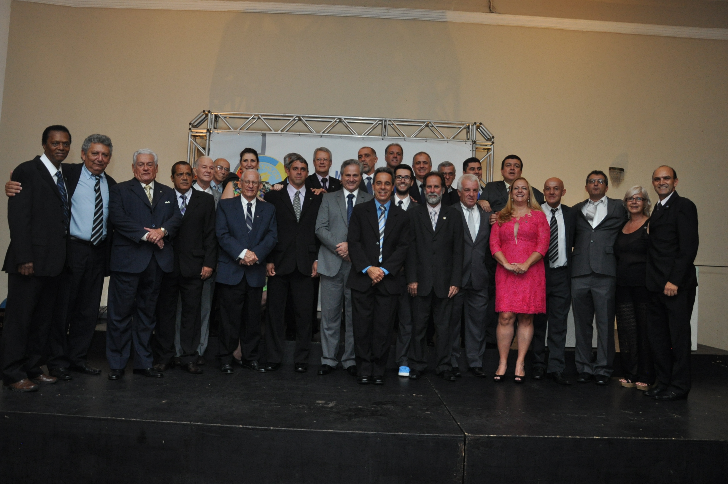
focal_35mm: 29
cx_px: 355
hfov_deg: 63.7
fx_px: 586
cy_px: 225
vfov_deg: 44.8
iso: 800
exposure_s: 1/60
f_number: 4
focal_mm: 18
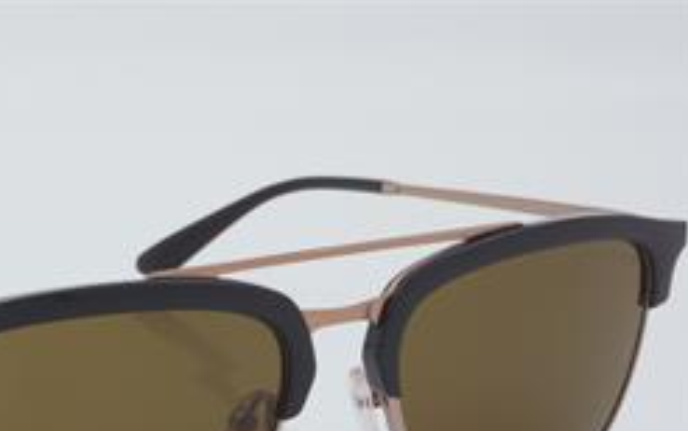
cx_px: 143
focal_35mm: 124
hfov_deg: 16.7
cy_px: 369
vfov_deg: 10.5
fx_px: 2326
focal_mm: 50
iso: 100
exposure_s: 1/4
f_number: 32
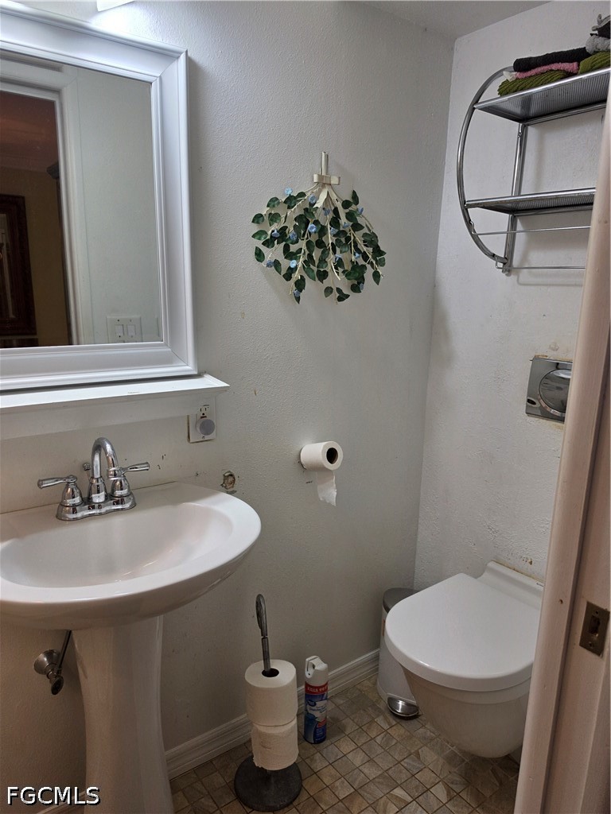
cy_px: 407
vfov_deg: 73.9
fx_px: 541
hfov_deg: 58.9
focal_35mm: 23
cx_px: 306
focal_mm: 6.5
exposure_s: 1/120
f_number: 1.4
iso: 25
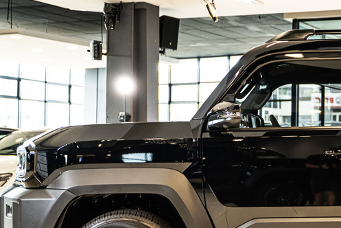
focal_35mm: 72
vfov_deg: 18.9
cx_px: 345
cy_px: 159
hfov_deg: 26.5
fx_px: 682
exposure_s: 1/125
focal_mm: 35
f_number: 2.8
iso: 800
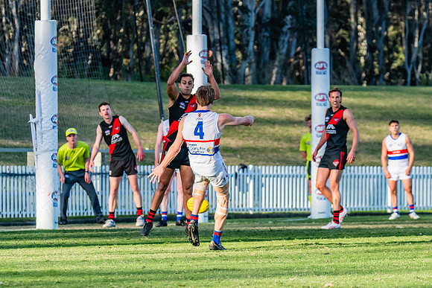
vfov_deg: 4.2
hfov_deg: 6.4
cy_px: 120
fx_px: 3893
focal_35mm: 324
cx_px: 189
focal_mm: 210
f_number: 6.3
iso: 800
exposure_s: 1/1600
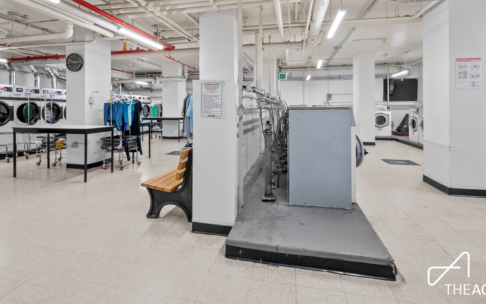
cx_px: 235
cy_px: 112
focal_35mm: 19
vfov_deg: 61.3
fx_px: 252
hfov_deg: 88.0
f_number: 10
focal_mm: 14
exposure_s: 1/8
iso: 500
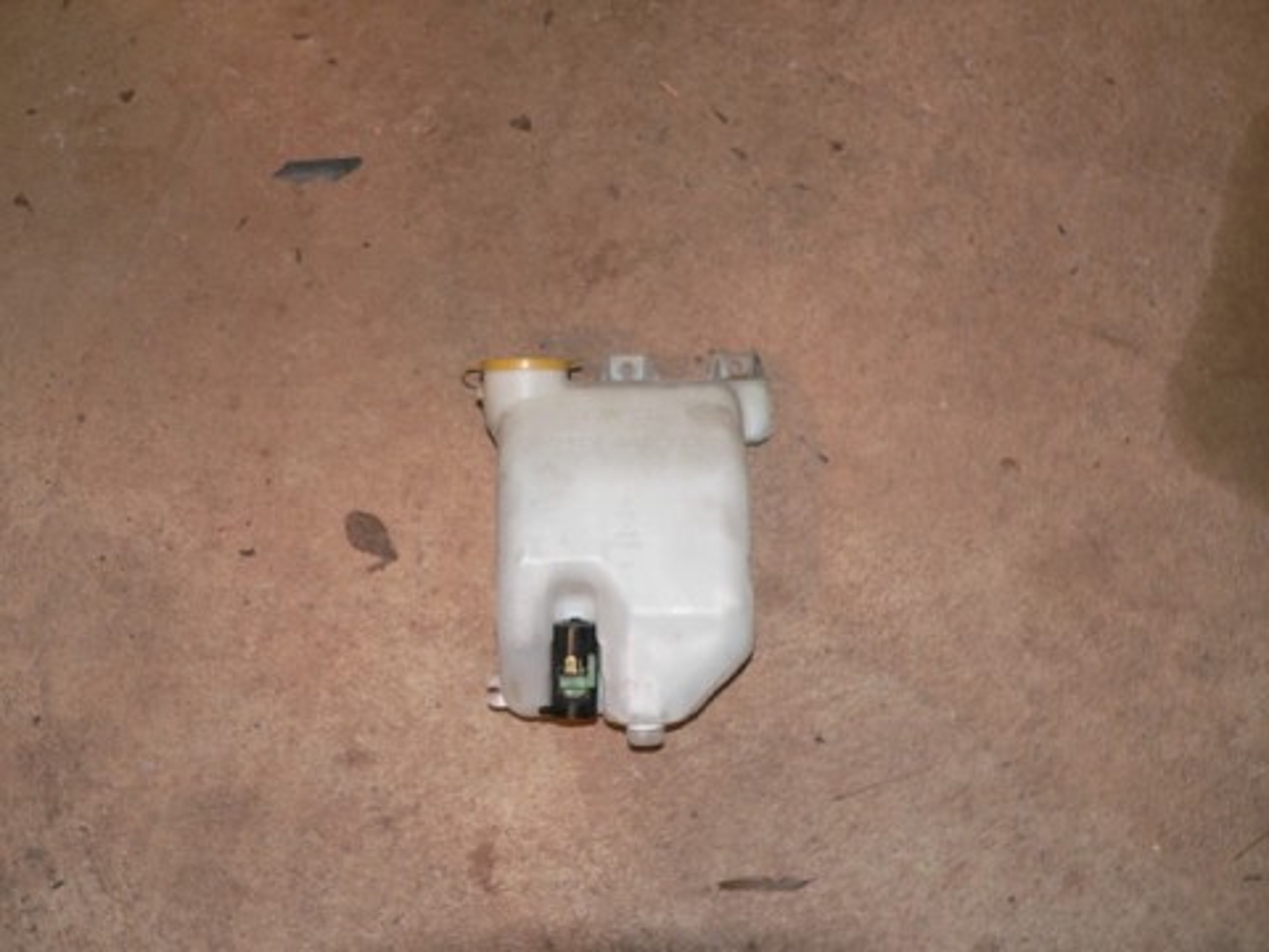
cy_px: 476
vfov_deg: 35.1
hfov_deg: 45.8
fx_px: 1503
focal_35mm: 41
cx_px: 634
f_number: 2.8
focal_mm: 6.8
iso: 100
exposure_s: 1/60
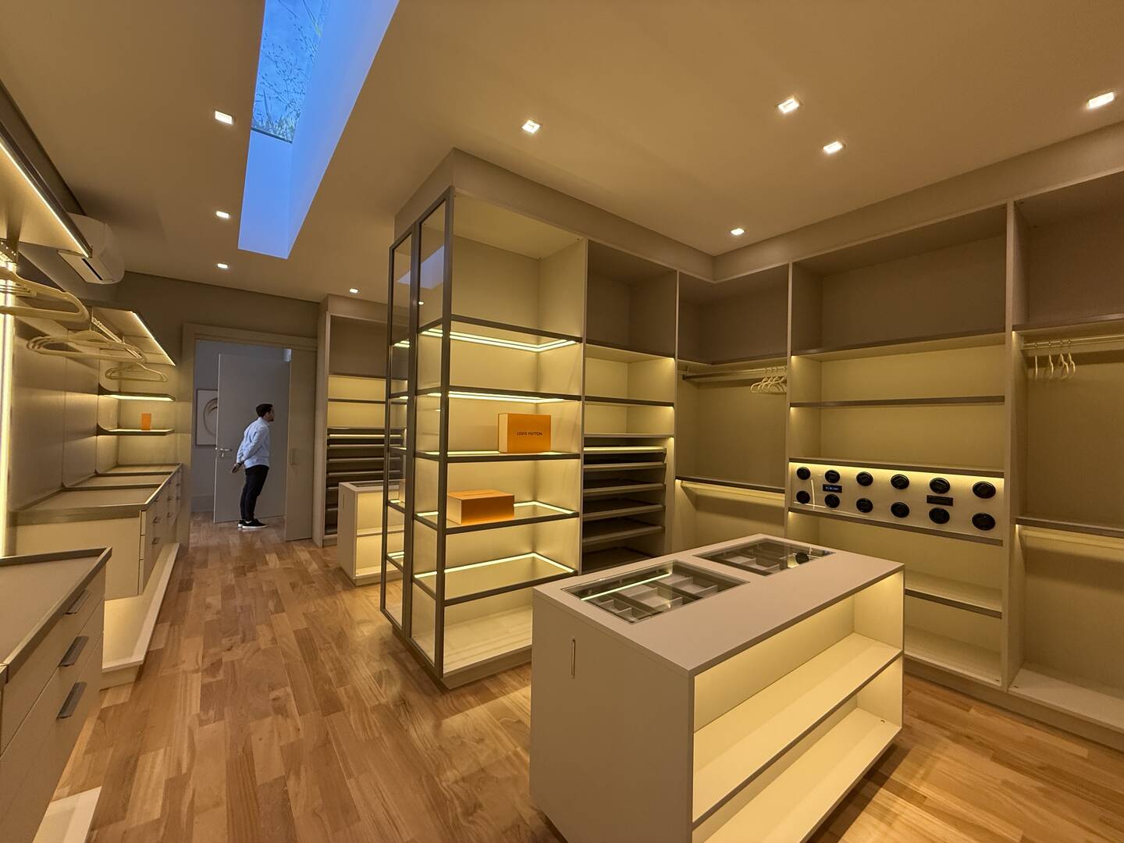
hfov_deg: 102.1
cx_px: 562
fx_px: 455
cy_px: 422
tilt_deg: +1.5
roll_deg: -2.2
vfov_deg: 85.7
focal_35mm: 14
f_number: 2.2
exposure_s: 1/120
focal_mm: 2.22
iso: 250
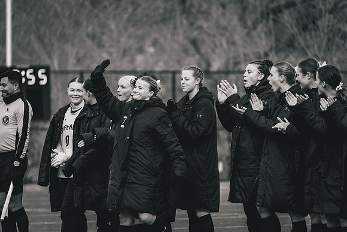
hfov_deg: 5.2
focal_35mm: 400
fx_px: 3856
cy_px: 116
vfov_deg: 3.4
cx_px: 174
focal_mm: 400
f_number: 6.3
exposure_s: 1/1000
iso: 800
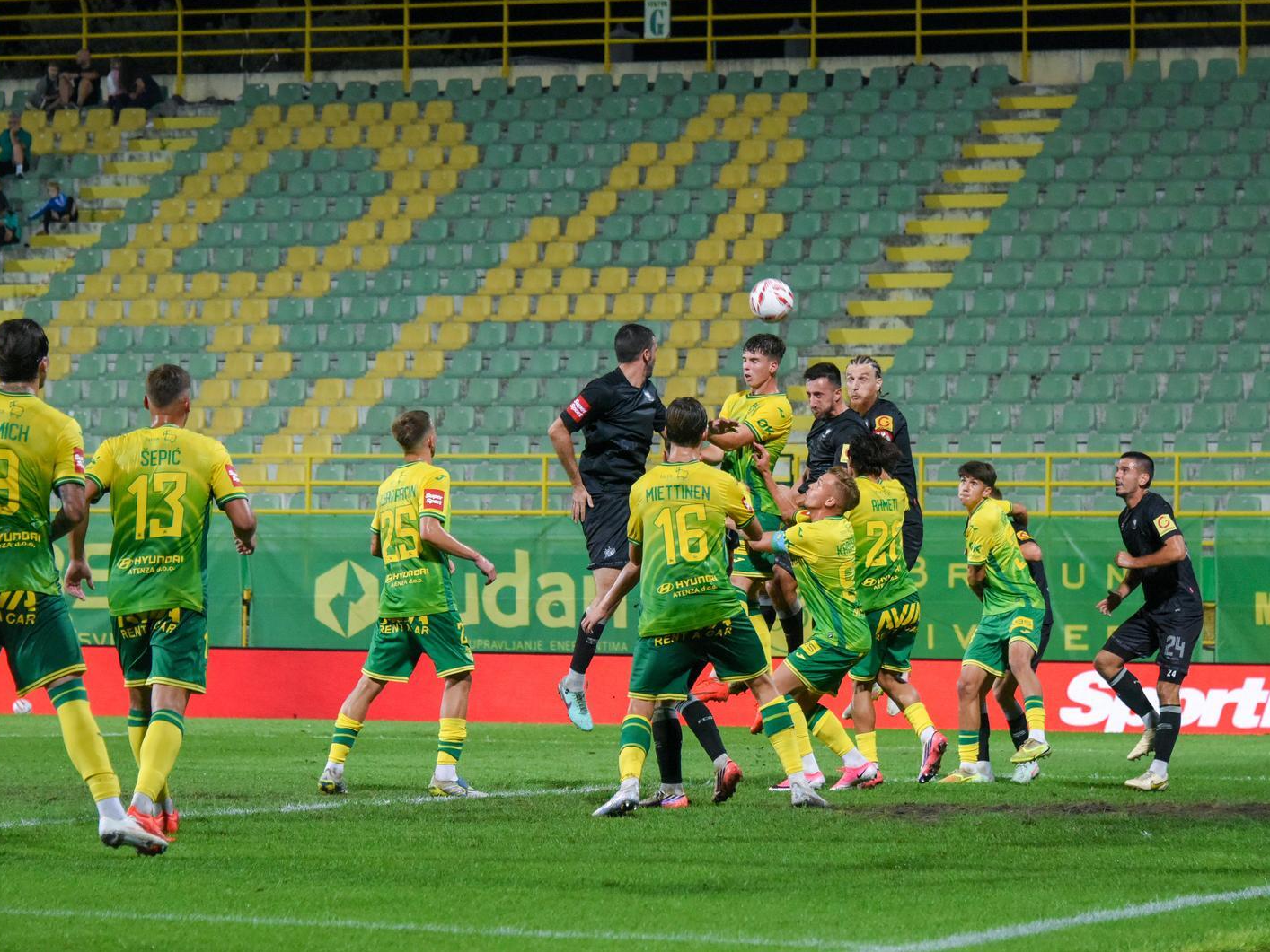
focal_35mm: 136
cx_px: 567
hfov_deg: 14.5
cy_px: 474
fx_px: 4990
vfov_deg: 10.9
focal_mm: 125
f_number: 5.6
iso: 5000
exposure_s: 1/800
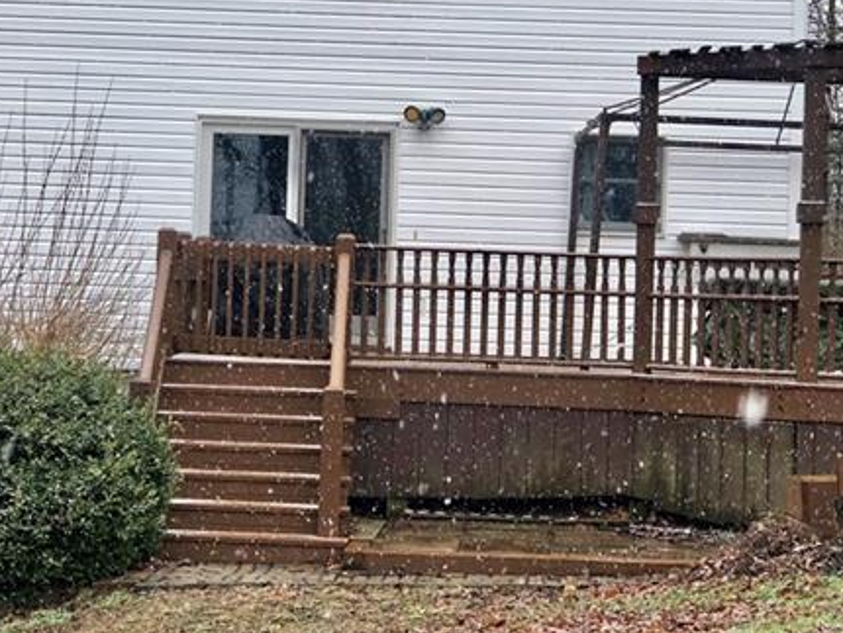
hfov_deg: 18.5
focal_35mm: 106
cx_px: 378
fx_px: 2583
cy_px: 153
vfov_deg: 13.9
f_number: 2.8
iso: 20
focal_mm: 6.6
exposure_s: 1/180
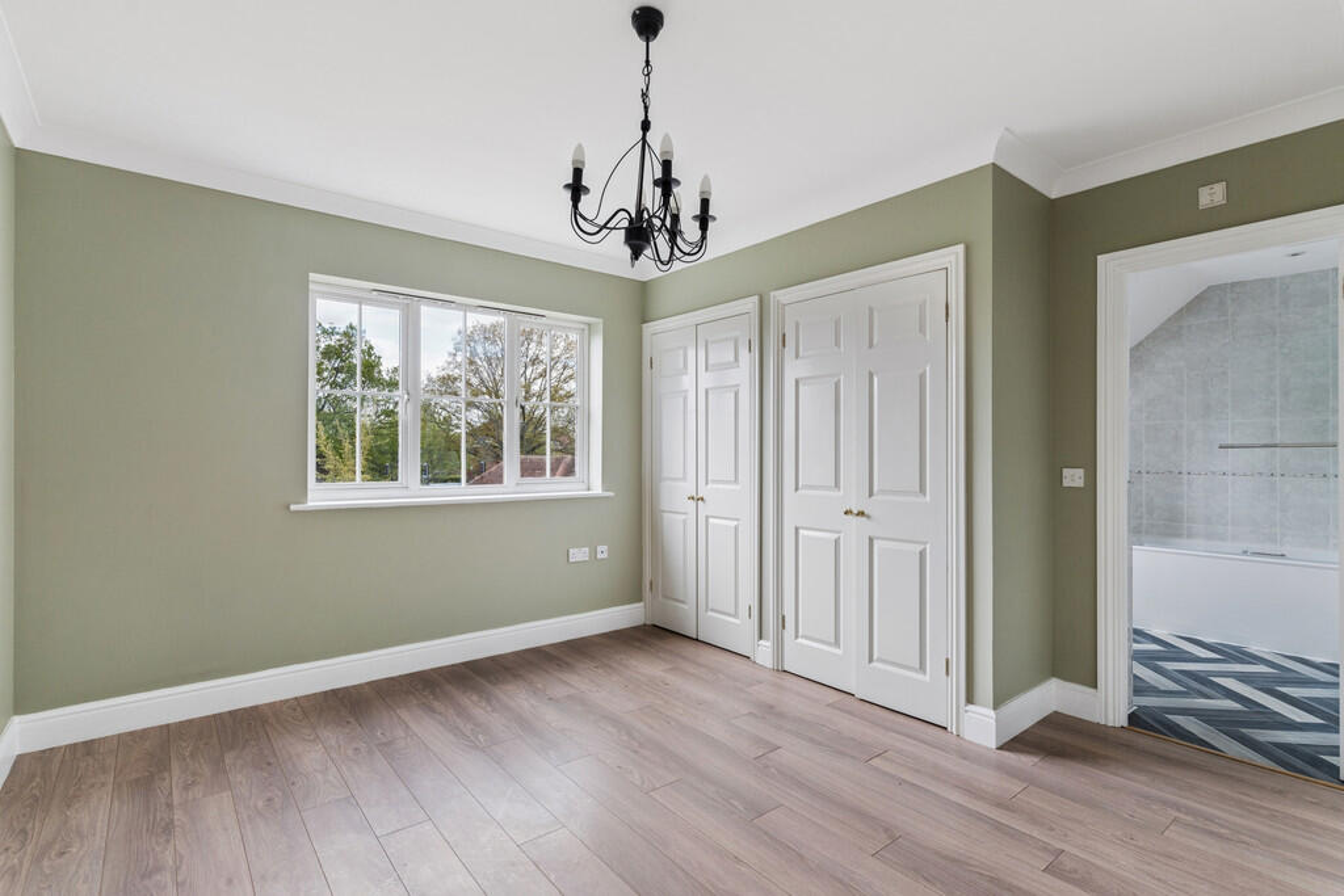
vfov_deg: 70.5
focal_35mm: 17
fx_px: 635
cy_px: 448
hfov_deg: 93.3
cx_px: 672
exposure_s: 1/125
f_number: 6.3
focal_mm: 17
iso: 800
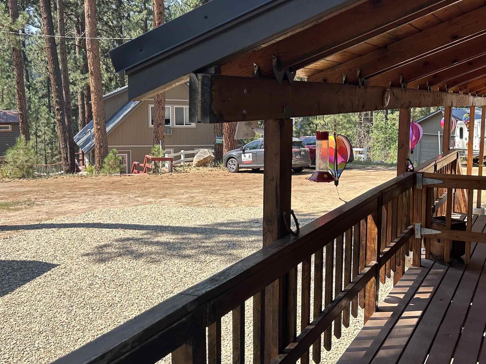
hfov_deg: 43.8
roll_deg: -1.4
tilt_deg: -6.4
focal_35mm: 42
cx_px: 345
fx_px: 590
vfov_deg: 34.3
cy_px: 166
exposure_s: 1/940
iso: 50
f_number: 1.5
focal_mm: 5.7
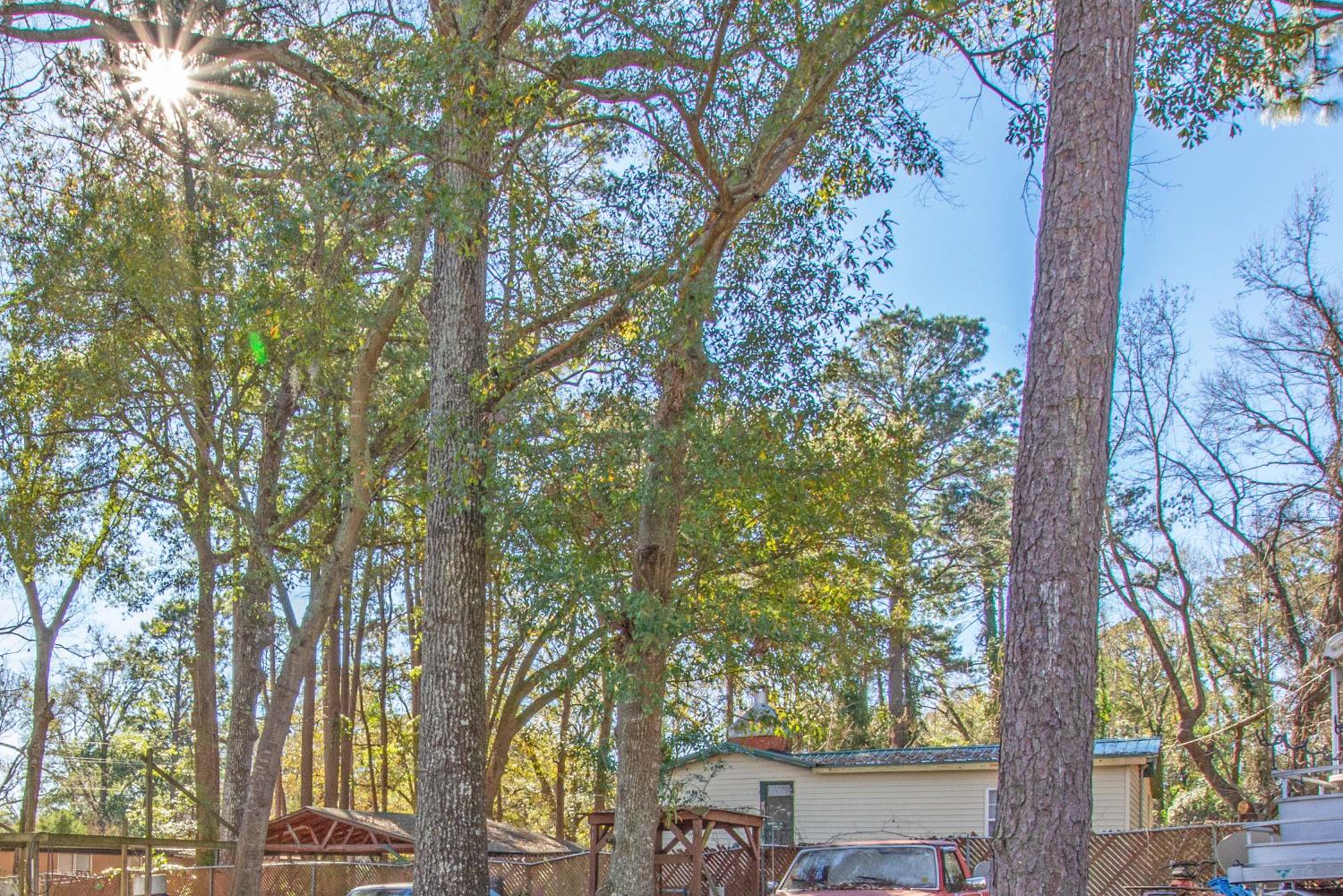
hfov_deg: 60.1
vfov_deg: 39.6
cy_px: 846
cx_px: 424
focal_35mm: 30
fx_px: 1119
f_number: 11
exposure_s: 1/60
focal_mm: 10
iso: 320
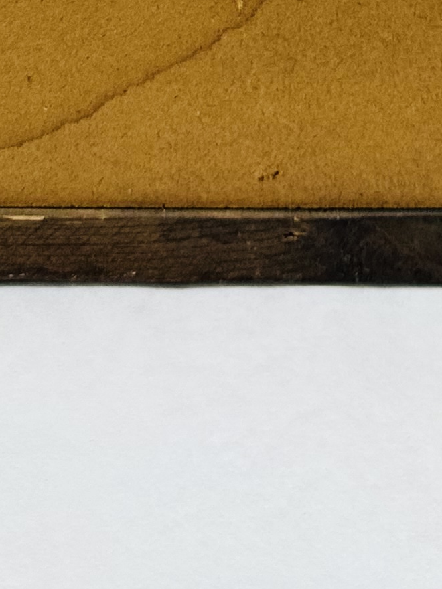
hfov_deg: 13.1
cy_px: -710
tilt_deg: -13.3
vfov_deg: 14.0
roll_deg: -1.5
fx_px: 1873
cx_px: 514
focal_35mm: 110
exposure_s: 1/810
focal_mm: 6.86
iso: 80
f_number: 1.78
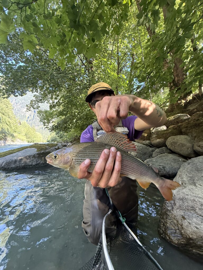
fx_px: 109
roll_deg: -0.3
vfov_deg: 102.1
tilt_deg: +5.4
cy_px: 135
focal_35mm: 14
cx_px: 102
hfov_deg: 85.7
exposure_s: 1/96
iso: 320
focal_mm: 2.22
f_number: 2.2
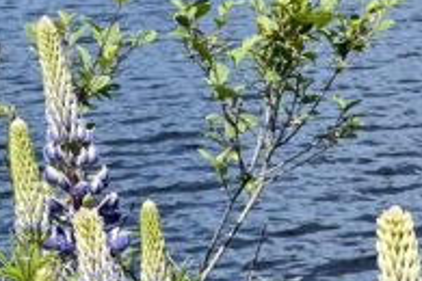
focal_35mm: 142
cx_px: 303
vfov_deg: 9.6
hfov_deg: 14.4
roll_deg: +0.8
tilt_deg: -14.8
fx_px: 1664
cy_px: 307
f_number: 1.6
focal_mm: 4.2
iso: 32
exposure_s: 1/2174
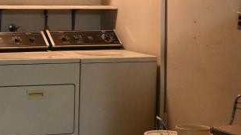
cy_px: 9
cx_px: -42
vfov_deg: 8.9
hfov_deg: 15.4
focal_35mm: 135
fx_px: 864
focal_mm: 17.5
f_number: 3.5
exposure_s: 1/125
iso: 3200
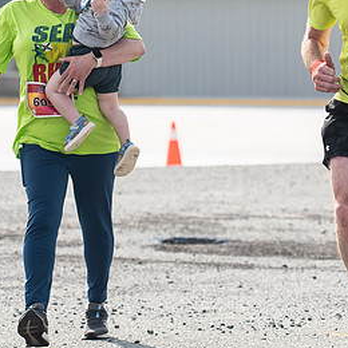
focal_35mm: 359
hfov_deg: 4.9
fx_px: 4083
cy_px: 24
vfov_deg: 4.9
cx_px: 364
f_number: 4.5
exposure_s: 1/2000
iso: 250
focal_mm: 122
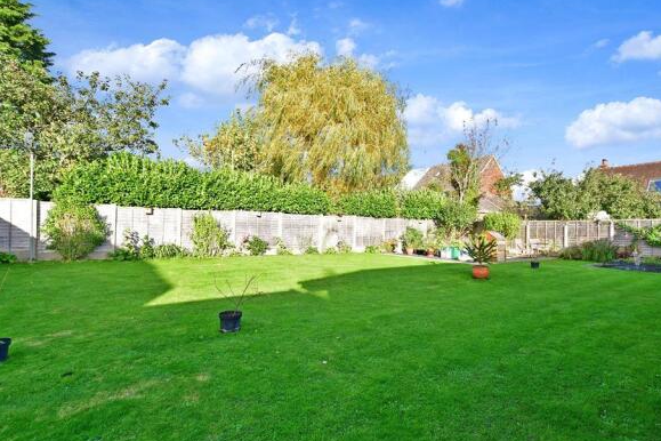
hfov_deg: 92.8
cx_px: 372
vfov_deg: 70.4
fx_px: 312
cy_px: 221
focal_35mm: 17
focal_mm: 10
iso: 160
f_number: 7.1
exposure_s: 1/125
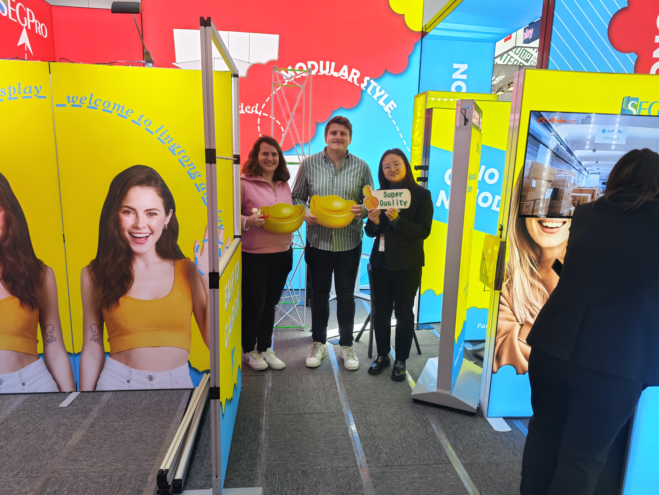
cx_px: 330
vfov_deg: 58.9
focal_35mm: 23
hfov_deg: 73.9
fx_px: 438
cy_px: 248
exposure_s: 1/280
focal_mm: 8.7
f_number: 1.9
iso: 62
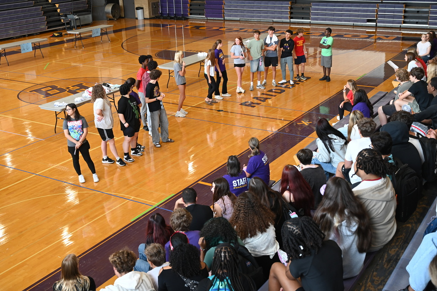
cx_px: 218
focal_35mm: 43
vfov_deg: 31.1
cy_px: 146
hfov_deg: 45.5
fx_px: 522
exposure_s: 1/100
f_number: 5
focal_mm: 43
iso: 800
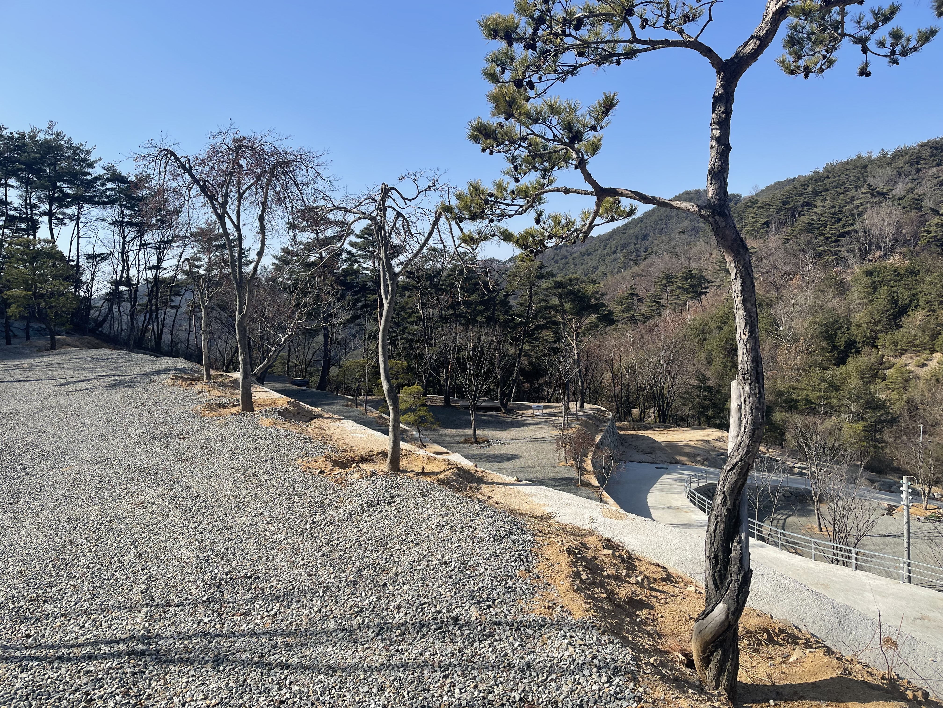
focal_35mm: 26
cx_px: 472
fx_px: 708
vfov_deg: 53.1
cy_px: 354
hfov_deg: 67.3
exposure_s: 1/3165
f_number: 1.6
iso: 32
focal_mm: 5.1
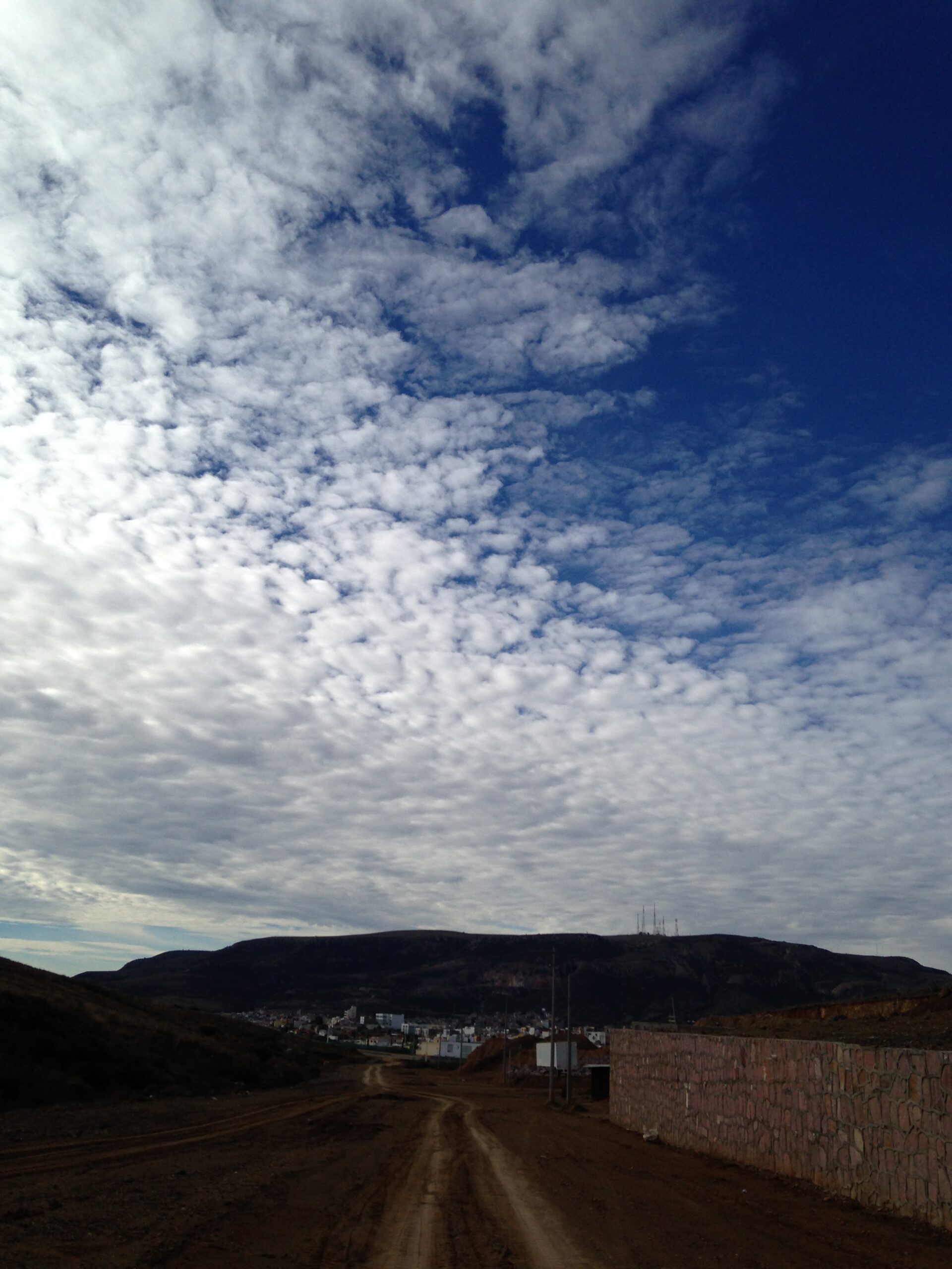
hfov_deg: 42.9
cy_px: 634
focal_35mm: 33
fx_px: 1210
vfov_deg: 55.4
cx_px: 476
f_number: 2.4
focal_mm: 4.12
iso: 64
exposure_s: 1/2584
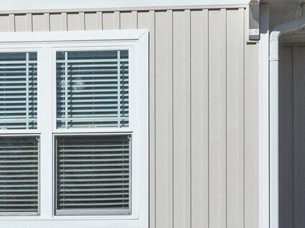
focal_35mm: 116
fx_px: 1021
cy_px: 364
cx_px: 115
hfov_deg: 17.0
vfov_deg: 12.0
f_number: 5.6
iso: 100
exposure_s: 1/400
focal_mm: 12.29
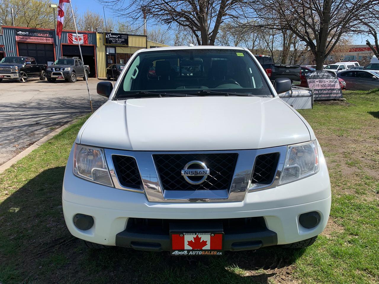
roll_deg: +0.1
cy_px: 142
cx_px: 190
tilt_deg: -15.4
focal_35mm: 26
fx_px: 285
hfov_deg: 67.3
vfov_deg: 53.1
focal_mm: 4.25
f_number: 1.8
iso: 25
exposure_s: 1/2994
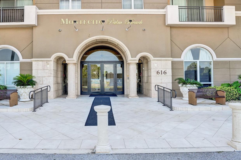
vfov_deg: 57.2
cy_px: 76
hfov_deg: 78.2
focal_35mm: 22
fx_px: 147
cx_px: 105
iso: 1600
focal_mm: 17
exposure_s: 1/800
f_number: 10
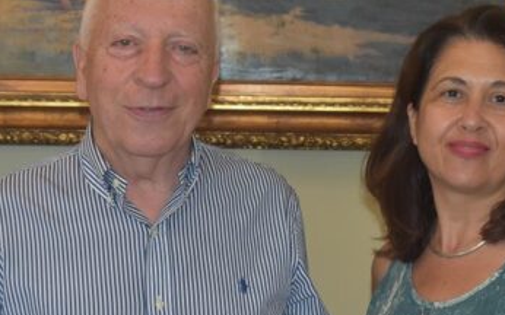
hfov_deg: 19.8
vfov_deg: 12.4
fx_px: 1446
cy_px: 232
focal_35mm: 105
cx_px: 301
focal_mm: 31
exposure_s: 1/100
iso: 800
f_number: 5
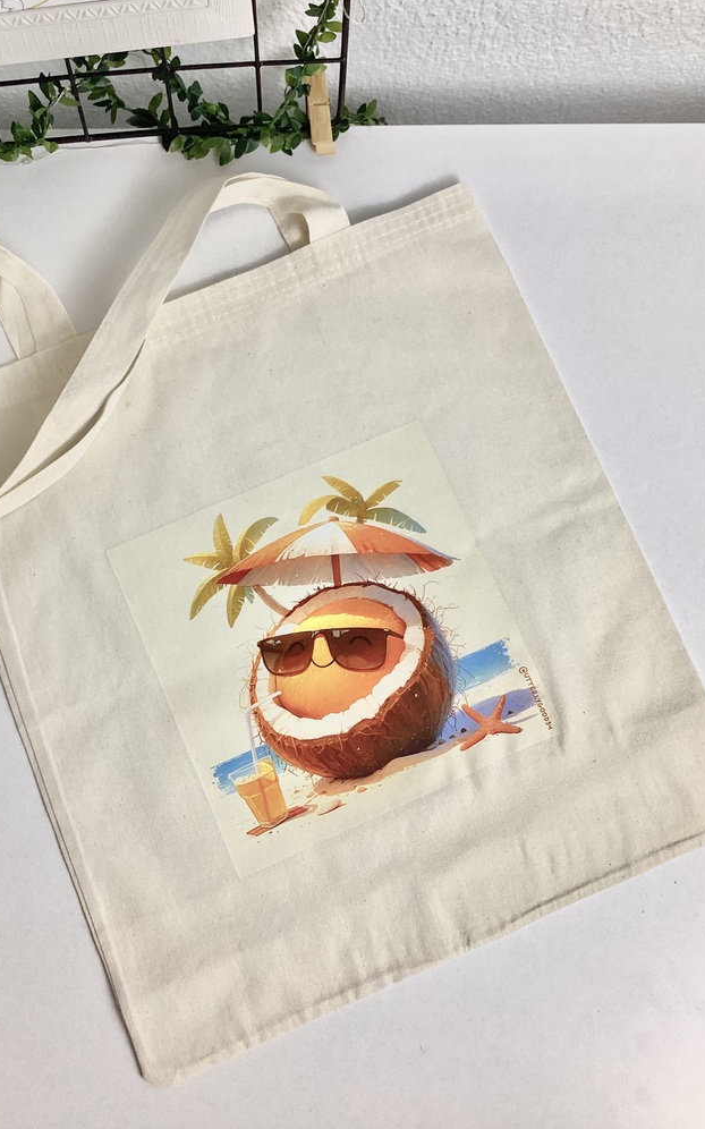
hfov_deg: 38.2
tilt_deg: -79.3
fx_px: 1015
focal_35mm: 33
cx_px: 301
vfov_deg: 58.2
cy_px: 563
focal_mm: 3.3
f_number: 2.4
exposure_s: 1/100
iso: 50
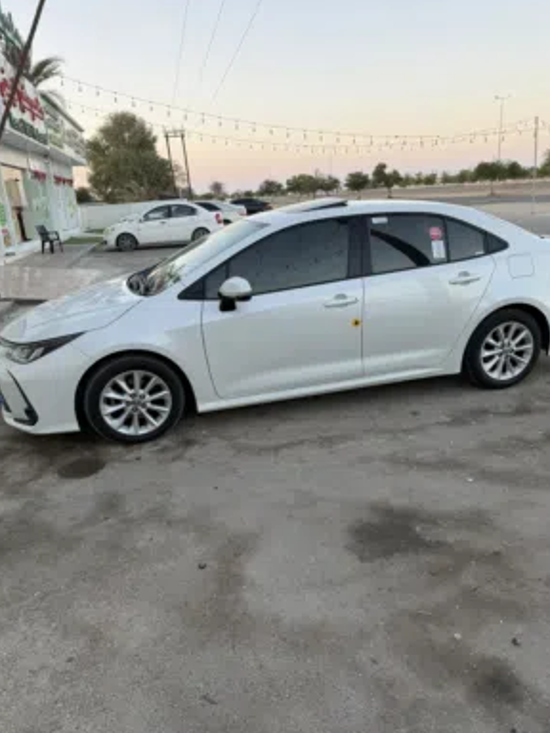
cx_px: 275
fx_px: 530
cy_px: 372
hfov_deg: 54.9
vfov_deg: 69.4
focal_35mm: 25
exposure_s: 1/194
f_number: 1.78
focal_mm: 6.76
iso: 64
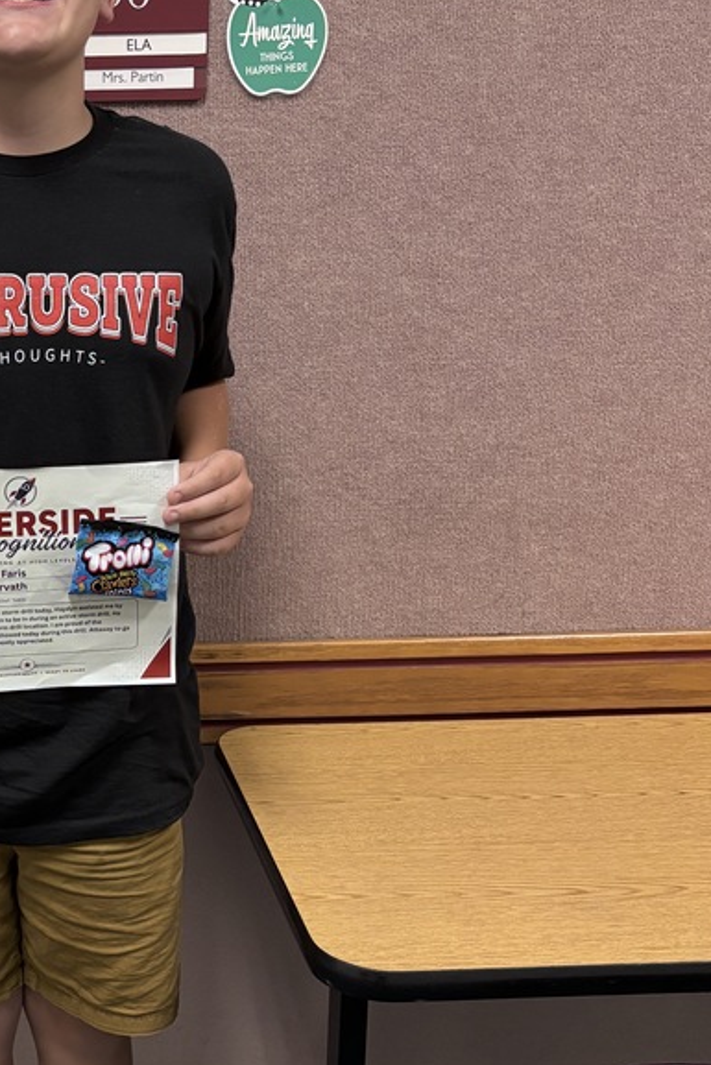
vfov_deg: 40.9
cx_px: 20
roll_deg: +0.2
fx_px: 1421
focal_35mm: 48
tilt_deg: -17.8
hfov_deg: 26.7
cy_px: 631
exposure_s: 1/60
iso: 250
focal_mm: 5.96
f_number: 1.6
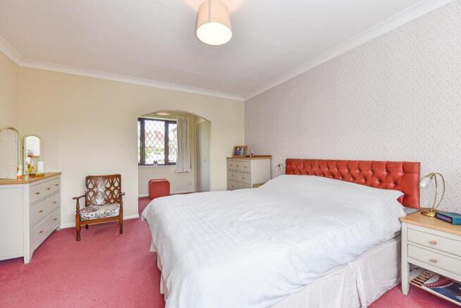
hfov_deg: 100.4
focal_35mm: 15
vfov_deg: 77.4
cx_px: 230
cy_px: 154
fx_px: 192
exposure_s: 1/80
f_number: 8
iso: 400
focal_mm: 15
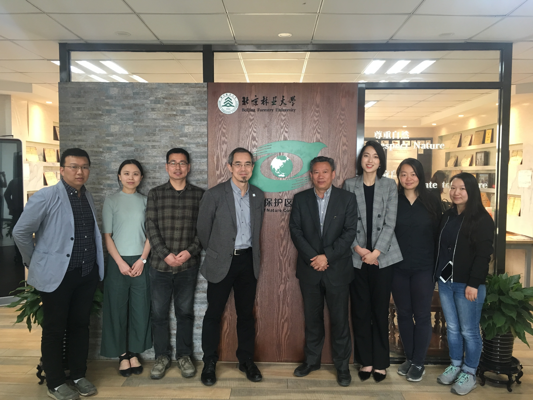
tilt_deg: -4.3
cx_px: 266
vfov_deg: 48.2
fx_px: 447
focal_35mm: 29
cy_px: 200
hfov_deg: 61.7
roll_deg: -0.9
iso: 125
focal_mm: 4.15
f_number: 2.2
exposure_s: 1/33
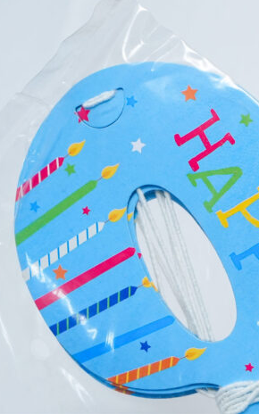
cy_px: 207
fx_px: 903
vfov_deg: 25.8
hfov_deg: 16.1
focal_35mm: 80
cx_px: 228
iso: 2500
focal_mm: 35
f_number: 10
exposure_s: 1/160
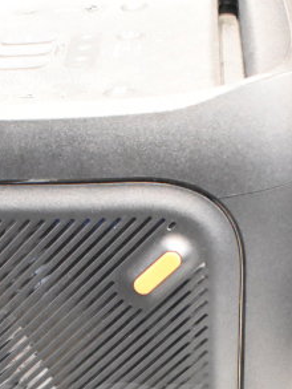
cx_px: 82
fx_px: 1012
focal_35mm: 90
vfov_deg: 20.1
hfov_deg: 16.4
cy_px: 489
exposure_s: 1/30
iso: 11400
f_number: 3.8
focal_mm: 20
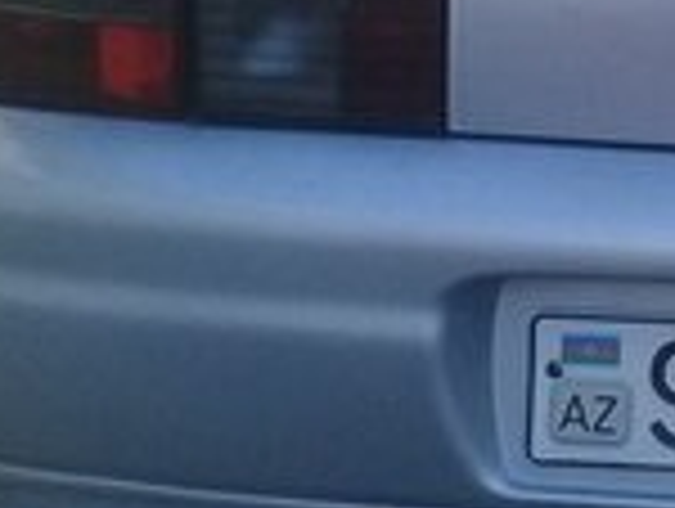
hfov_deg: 13.9
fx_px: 2656
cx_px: 878
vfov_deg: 10.7
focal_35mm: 136
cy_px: -146
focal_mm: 3.3
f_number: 2.2
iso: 50
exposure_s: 1/284
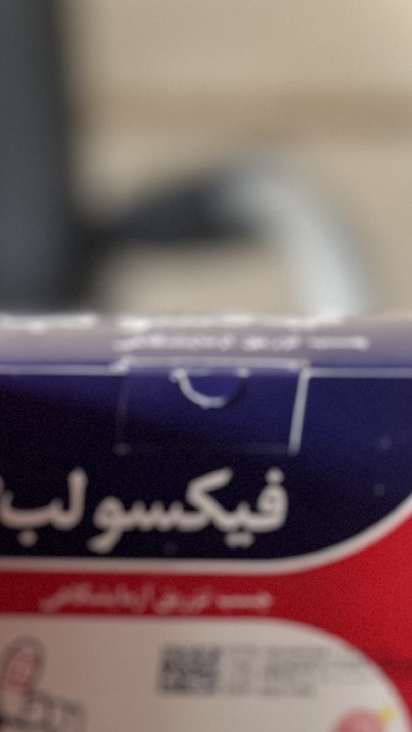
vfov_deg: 25.3
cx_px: -170
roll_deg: +0.0
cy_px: 726
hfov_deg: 14.3
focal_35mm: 80
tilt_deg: -22.4
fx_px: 1554
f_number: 1.5
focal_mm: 5.7
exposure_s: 1/60
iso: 400
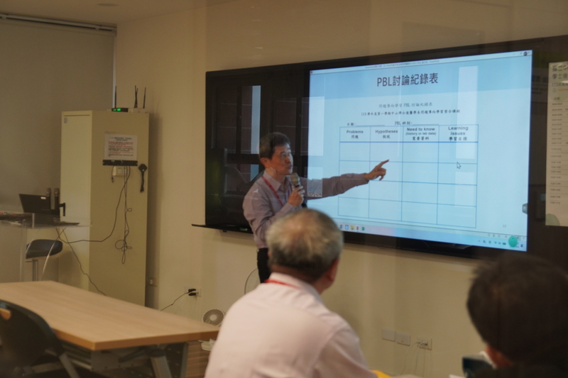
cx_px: 284
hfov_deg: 31.9
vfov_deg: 21.6
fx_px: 994
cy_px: 189
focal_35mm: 63
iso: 640
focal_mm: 42
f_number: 4
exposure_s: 1/160
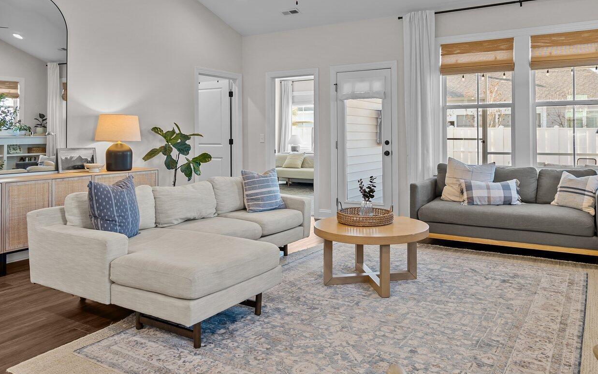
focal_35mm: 27
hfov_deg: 68.1
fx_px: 440
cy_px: 135
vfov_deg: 45.5
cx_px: 336
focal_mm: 16
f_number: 4
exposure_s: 1/6
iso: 320
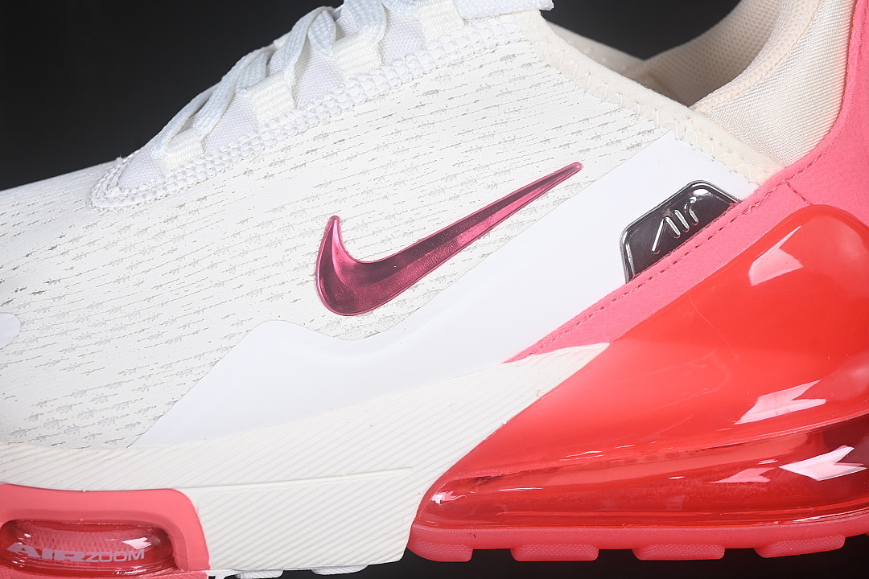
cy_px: 290
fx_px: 1810
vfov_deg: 18.2
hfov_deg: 27.0
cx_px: 434
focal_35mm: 75
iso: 160
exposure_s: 1/80
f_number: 7.1
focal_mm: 50
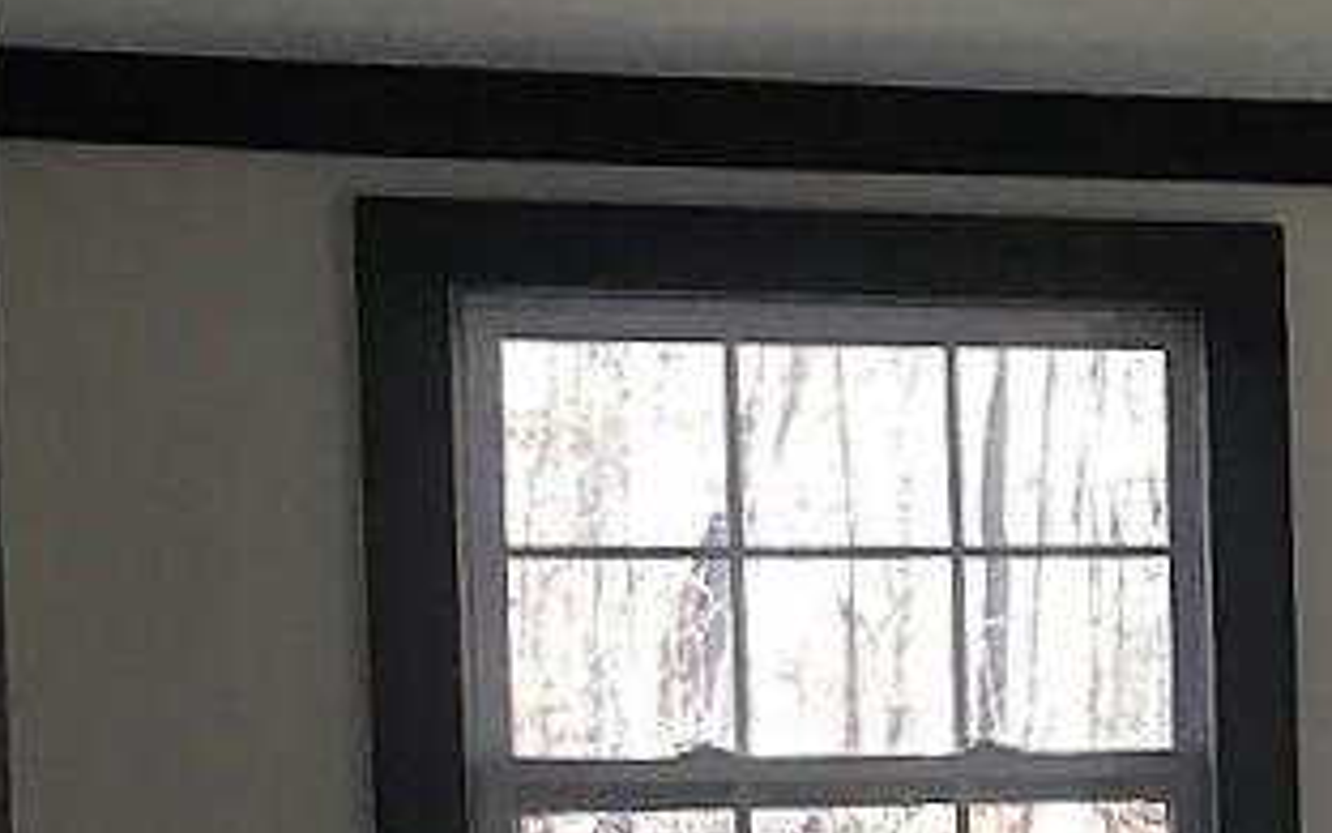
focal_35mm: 112
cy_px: 833
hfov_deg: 16.4
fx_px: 4066
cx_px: 2199
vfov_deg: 11.6
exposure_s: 1/40
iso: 25
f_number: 2.2
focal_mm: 4.15
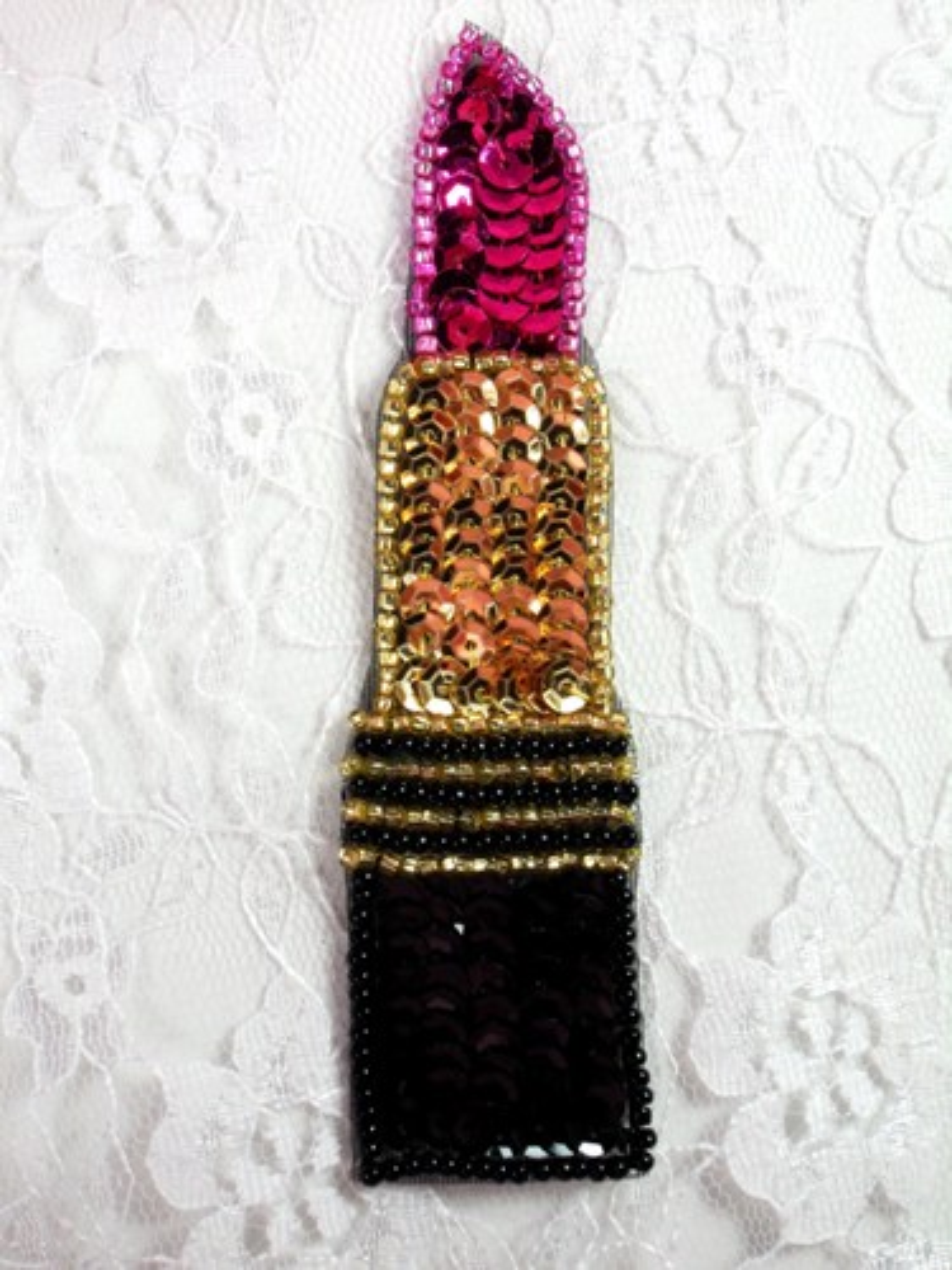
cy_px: 635
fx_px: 1687
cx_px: 476
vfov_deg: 41.2
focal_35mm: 46
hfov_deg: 31.5
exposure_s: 1/125
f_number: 4.7
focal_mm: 8.3
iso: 80
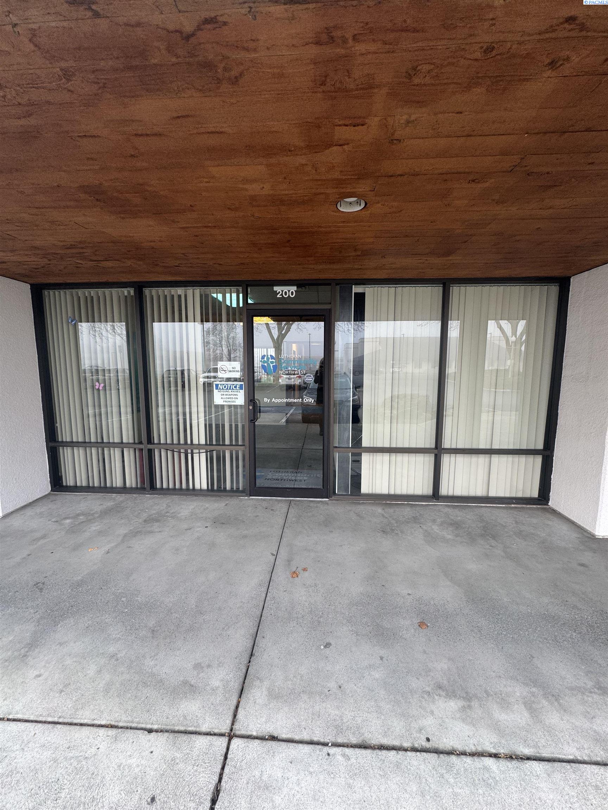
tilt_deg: -6.5
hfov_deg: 85.7
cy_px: 405
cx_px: 304
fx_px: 328
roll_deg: +0.1
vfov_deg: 102.1
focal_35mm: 14
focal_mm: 2.22
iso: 64
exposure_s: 1/99
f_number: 2.2
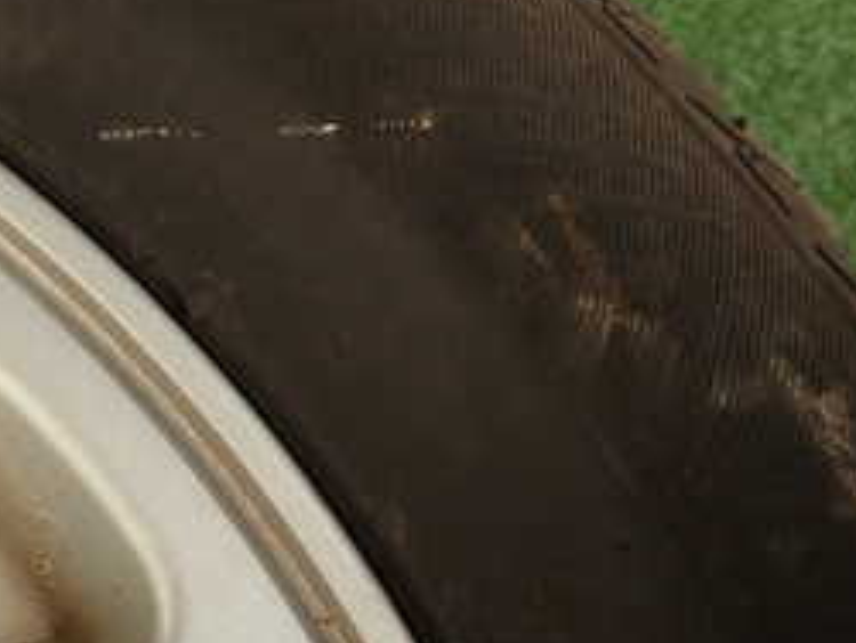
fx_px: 1485
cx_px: -151
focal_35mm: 60
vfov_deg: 23.1
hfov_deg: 28.3
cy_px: 691
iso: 100
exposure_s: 1/250
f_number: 2.8
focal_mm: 4.5
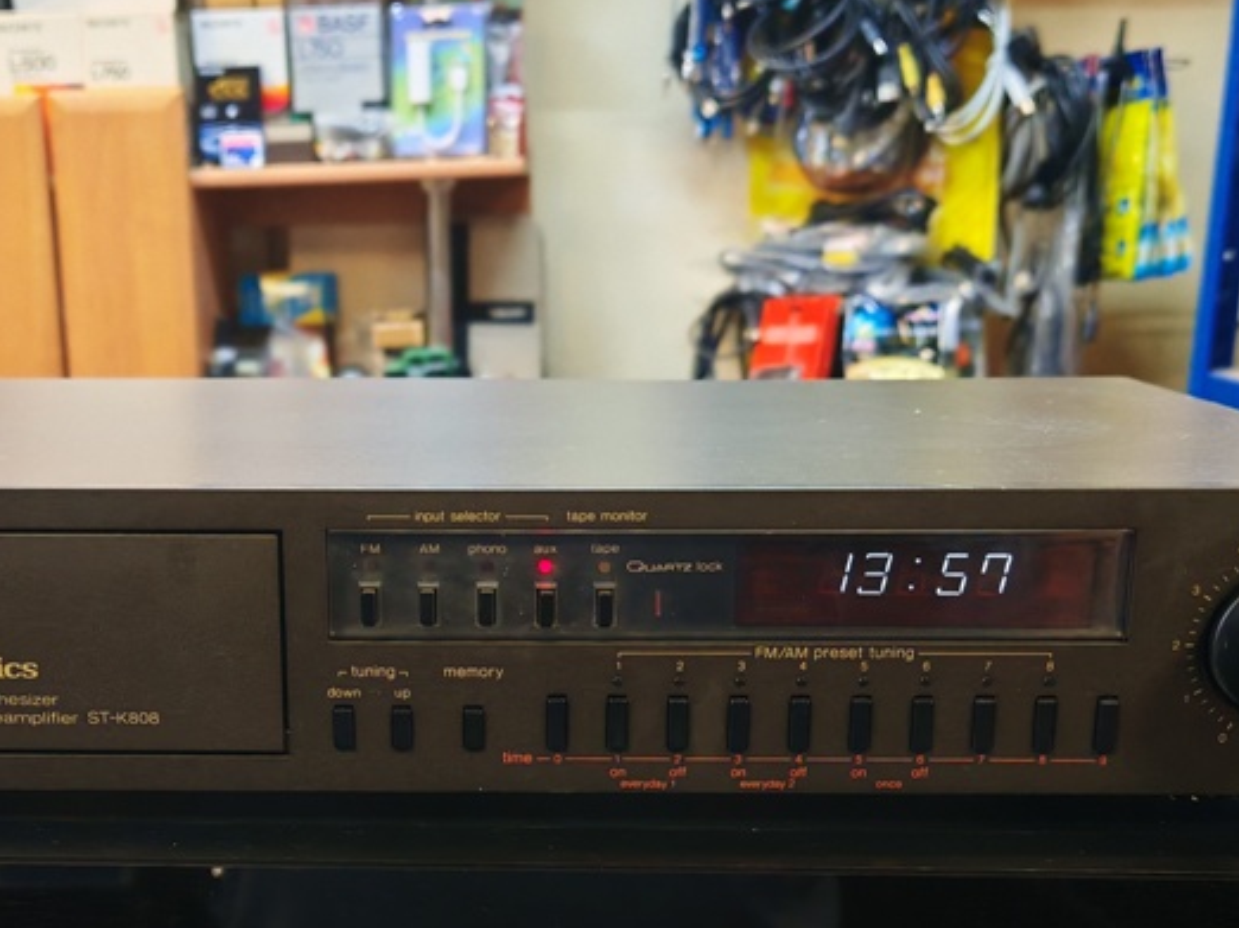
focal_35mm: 53
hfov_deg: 36.0
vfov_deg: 27.0
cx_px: 489
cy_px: 745
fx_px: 1896
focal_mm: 6.67
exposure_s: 1/25
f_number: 1.9
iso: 500
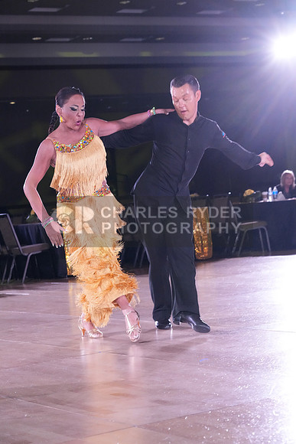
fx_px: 1048
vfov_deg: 23.9
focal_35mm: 85
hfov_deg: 16.1
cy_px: 222
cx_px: 148
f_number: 6.3
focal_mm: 85
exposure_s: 1/250
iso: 6400
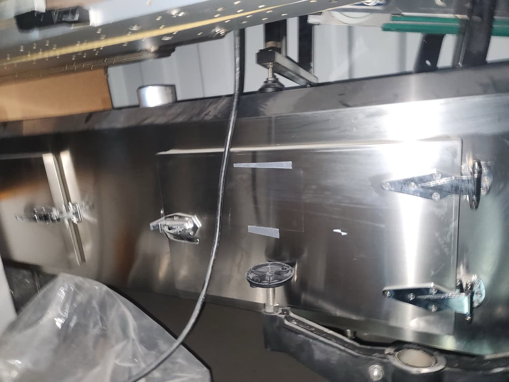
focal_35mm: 23
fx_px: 338
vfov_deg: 58.9
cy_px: 191
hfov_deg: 73.9
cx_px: 254
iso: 400
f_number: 1.8
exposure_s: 1/8
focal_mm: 5.4
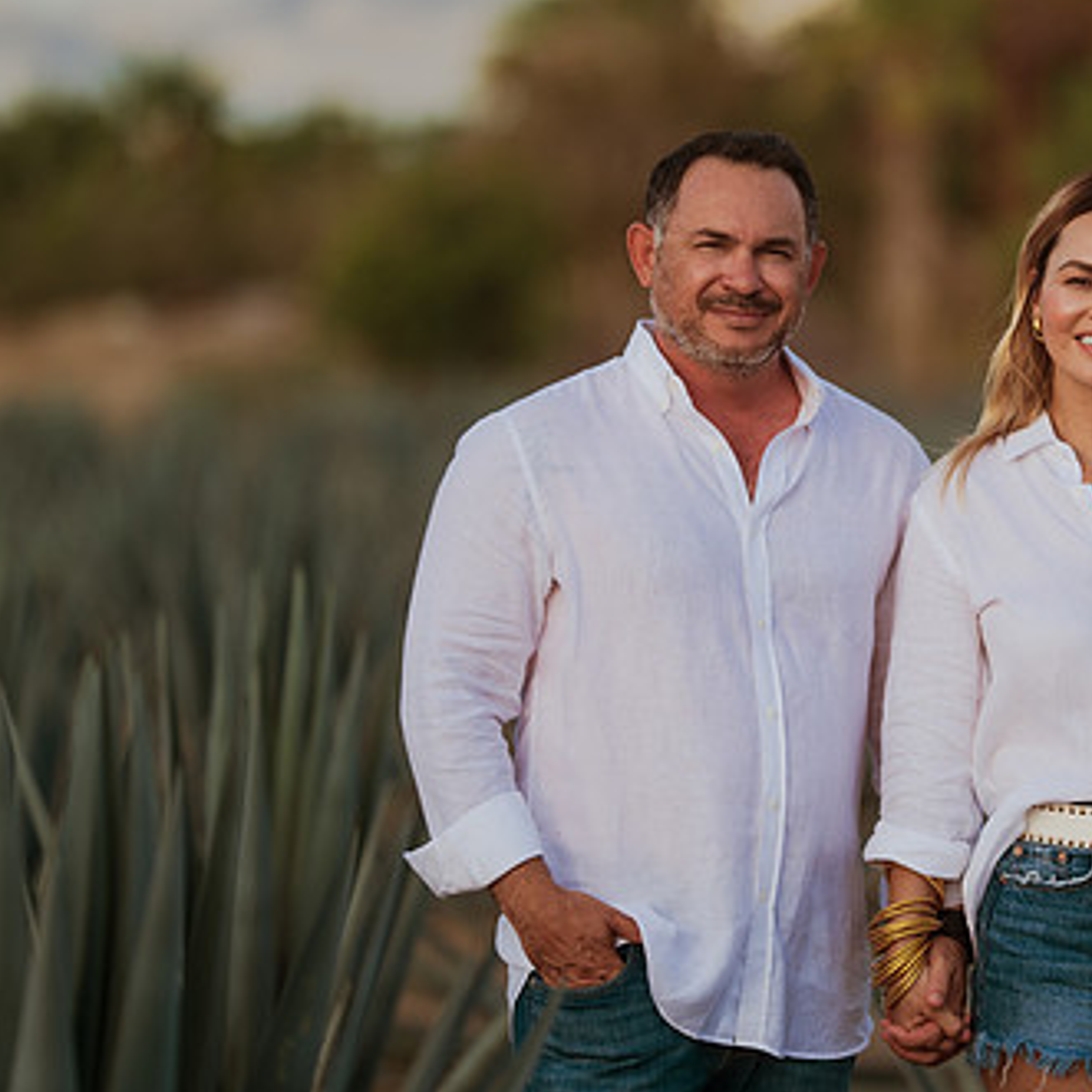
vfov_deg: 8.7
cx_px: 924
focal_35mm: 201
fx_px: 7174
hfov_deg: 8.7
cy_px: 544
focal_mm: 135
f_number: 1.8
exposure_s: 1/1600
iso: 80
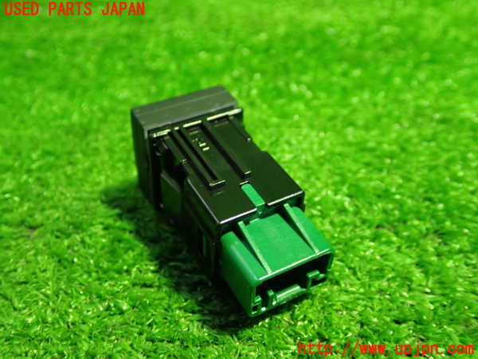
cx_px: 239
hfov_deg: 49.0
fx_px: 525
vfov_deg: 37.7
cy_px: 180
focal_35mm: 38
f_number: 2.7
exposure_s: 1/40
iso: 800
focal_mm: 6.83
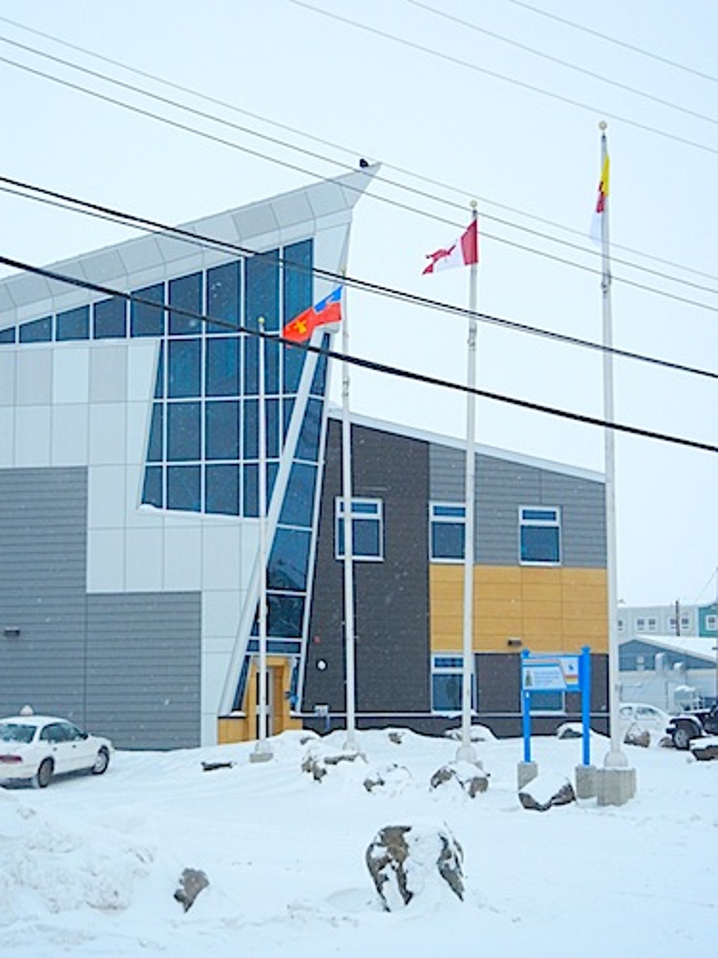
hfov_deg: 21.6
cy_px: 479
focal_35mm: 68
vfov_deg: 28.6
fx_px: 1881
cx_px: 359
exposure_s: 1/741
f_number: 8.2
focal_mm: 12.2
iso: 400
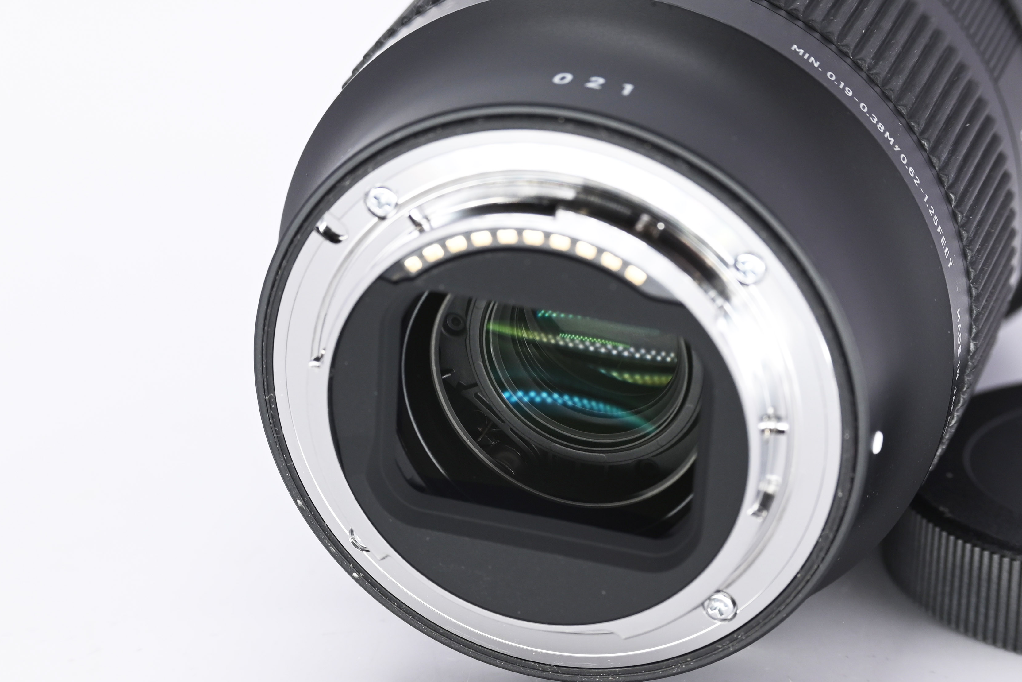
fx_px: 4258
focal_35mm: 150
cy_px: 397
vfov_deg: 9.1
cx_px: 585
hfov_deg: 13.7
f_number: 9
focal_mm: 85
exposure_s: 1/160
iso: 500
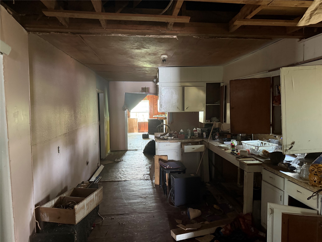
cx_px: 161
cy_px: 121
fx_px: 223
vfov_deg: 56.8
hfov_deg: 71.6
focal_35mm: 24
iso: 1000
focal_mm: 6.76
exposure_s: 1/40
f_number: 1.78
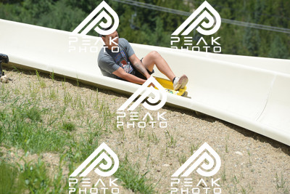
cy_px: 97
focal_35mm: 195
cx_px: 145
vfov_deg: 7.0
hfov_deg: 10.5
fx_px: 1571
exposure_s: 1/1250
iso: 400
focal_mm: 195
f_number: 6.3
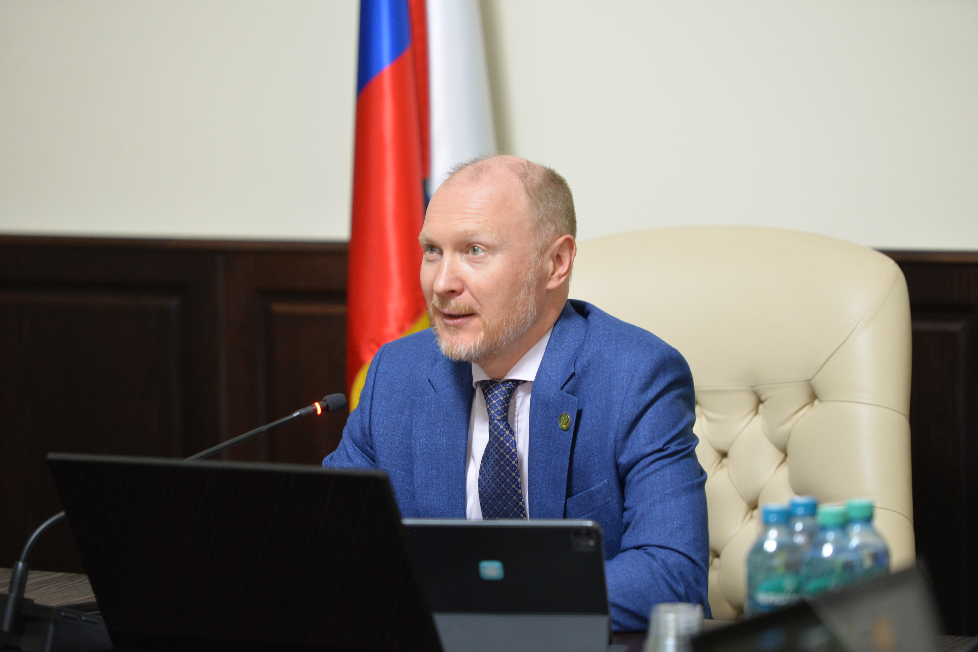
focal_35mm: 155
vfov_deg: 8.9
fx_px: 4211
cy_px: 326
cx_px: 489
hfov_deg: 13.2
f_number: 2.8
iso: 1600
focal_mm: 155
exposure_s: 1/60
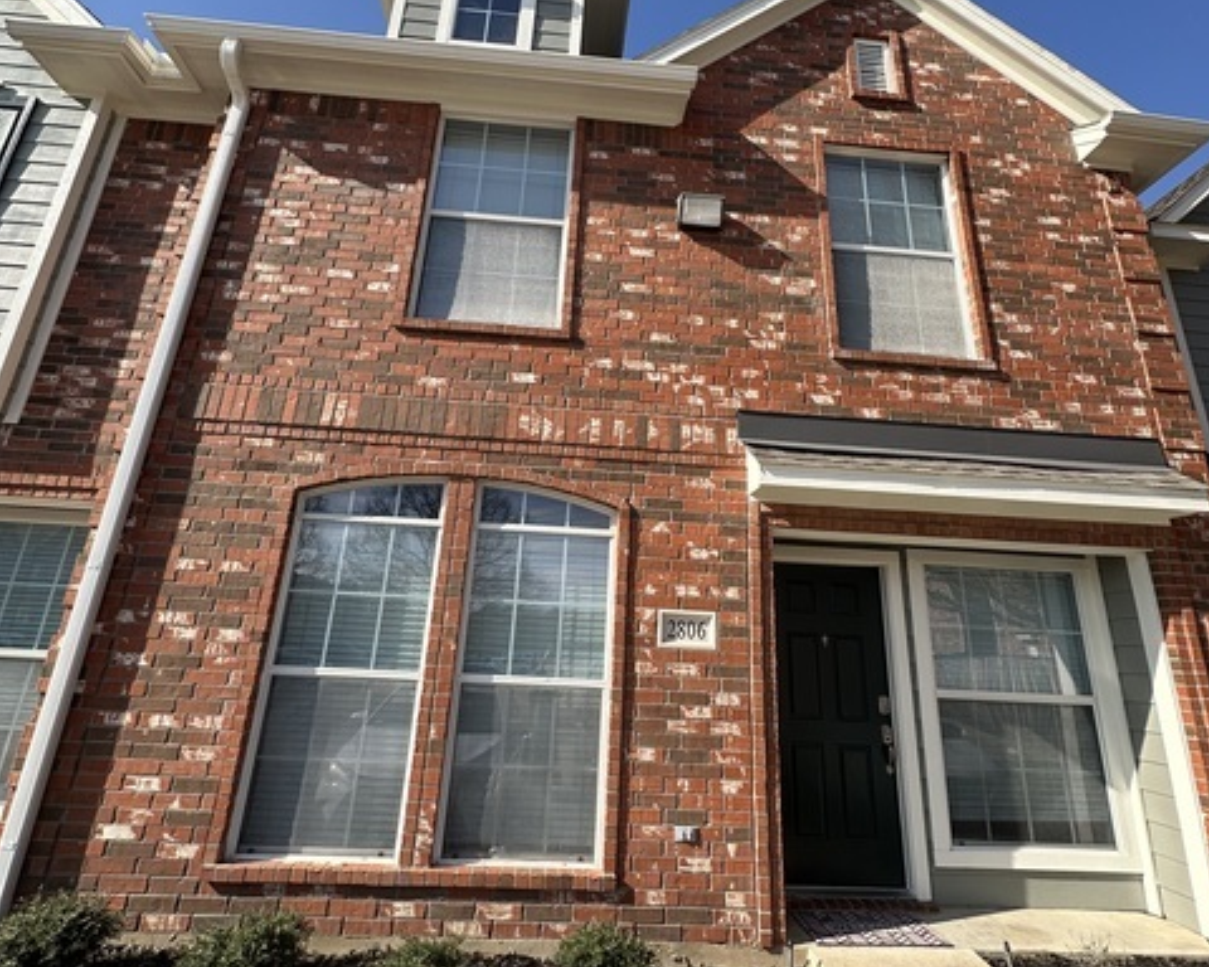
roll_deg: -3.8
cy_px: 404
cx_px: 610
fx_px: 680
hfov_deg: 83.3
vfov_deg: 70.4
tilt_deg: +21.8
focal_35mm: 19
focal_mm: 2.22
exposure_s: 1/1182
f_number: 2.2
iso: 40
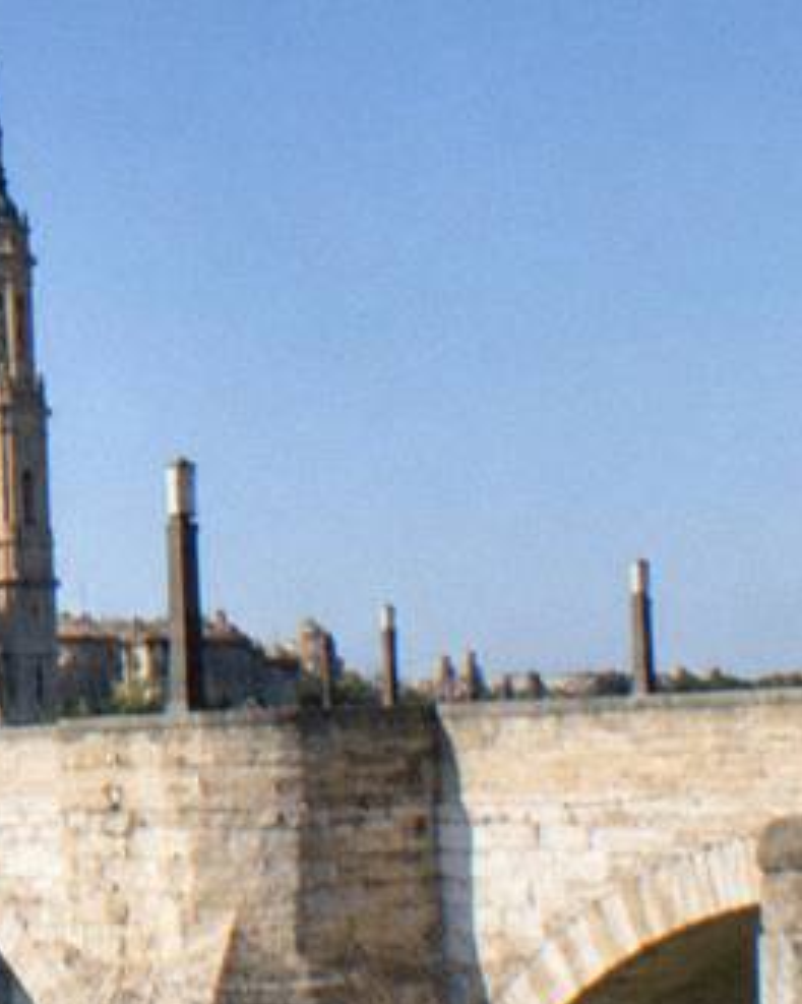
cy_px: 769
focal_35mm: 114
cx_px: -82
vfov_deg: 16.8
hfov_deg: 13.3
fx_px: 3384
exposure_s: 1/125
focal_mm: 40
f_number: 11
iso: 100
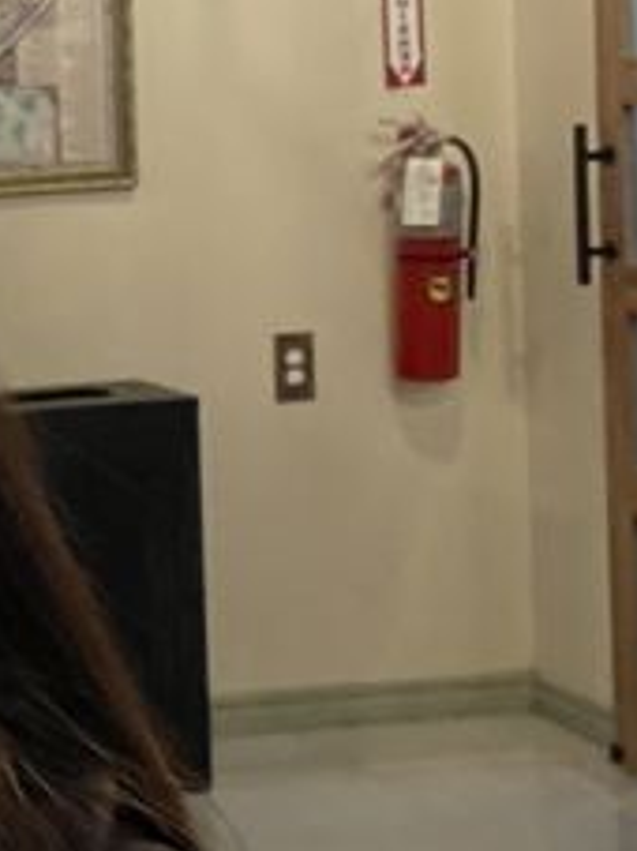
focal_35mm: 108
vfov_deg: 18.2
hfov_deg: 12.6
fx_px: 2652
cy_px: 306
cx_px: -461
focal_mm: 2.71
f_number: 2.2
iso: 400
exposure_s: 1/40
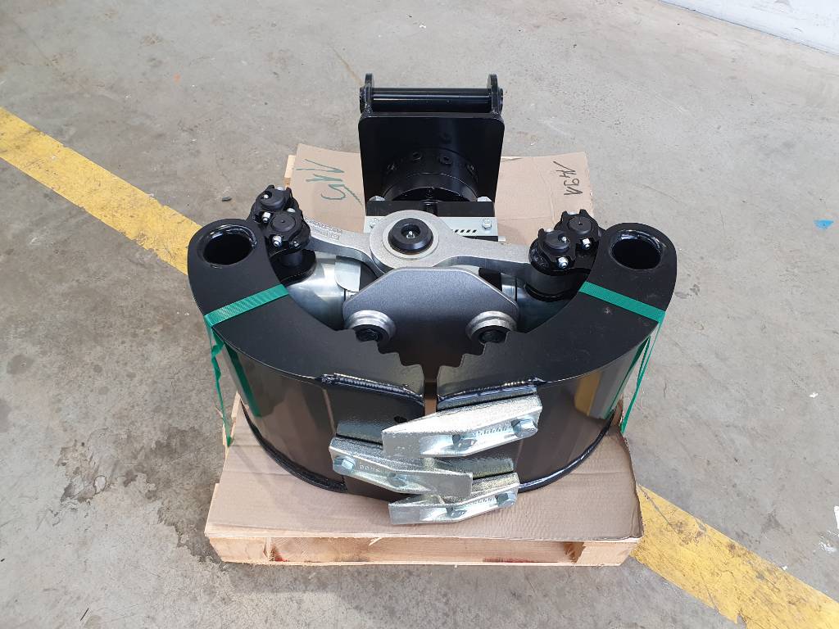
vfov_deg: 53.1
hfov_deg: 67.3
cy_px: 314
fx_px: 630
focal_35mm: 26
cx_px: 420
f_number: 2.4
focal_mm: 4.32
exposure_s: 1/100
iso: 100
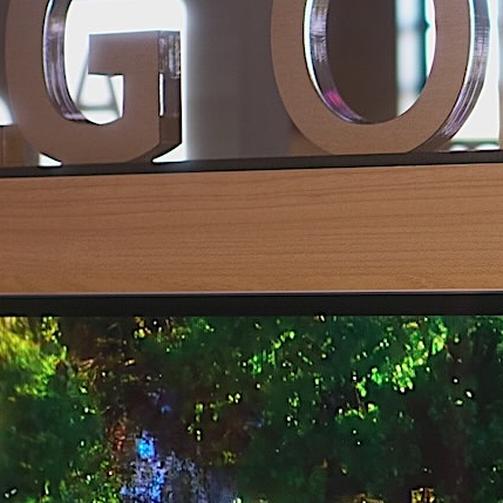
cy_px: 246
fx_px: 3419
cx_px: 714
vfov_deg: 8.4
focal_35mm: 208
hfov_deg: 8.3
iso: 200
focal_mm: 25.7
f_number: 2.8
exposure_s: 1/40
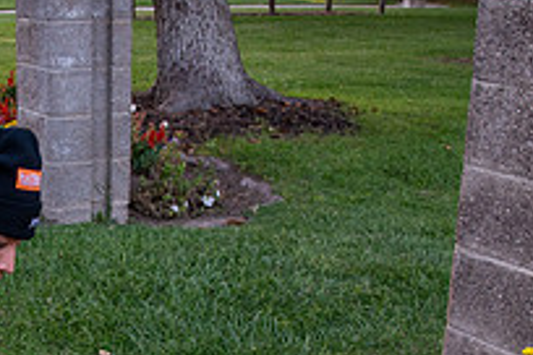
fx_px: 1110
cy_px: 321
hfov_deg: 26.1
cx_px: 57
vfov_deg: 17.9
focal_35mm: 75
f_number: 8
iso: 1250
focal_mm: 24
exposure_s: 1/125
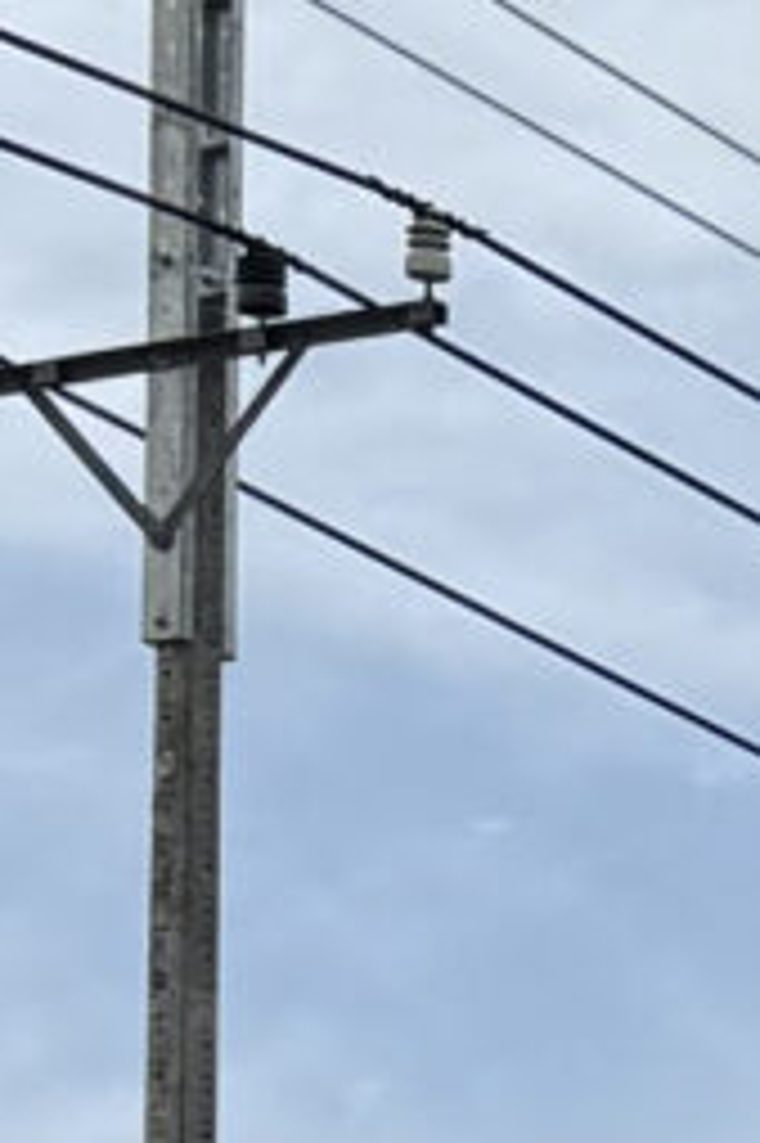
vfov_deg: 7.7
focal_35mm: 252
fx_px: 7990
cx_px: 3018
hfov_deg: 4.9
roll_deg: -1.1
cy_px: 2480
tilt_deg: +4.9
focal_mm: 6.76
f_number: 1.78
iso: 80
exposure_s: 1/3247
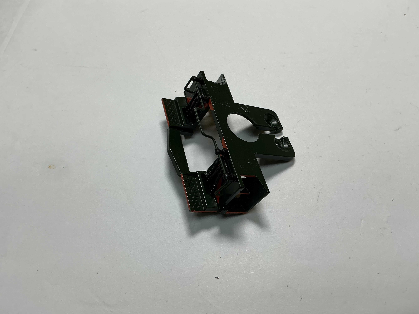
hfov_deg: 61.7
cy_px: 157
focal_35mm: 29
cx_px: 210
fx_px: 351
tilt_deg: -59.9
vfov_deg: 48.2
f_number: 1.8
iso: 20
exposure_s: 1/225
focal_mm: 3
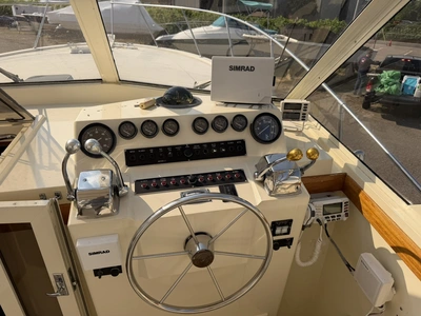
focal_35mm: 24
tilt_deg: -28.5
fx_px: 292
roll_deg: -1.2
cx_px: 210
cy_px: 158
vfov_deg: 56.8
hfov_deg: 71.6
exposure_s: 1/3759
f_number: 1.78
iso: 80
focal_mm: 6.76
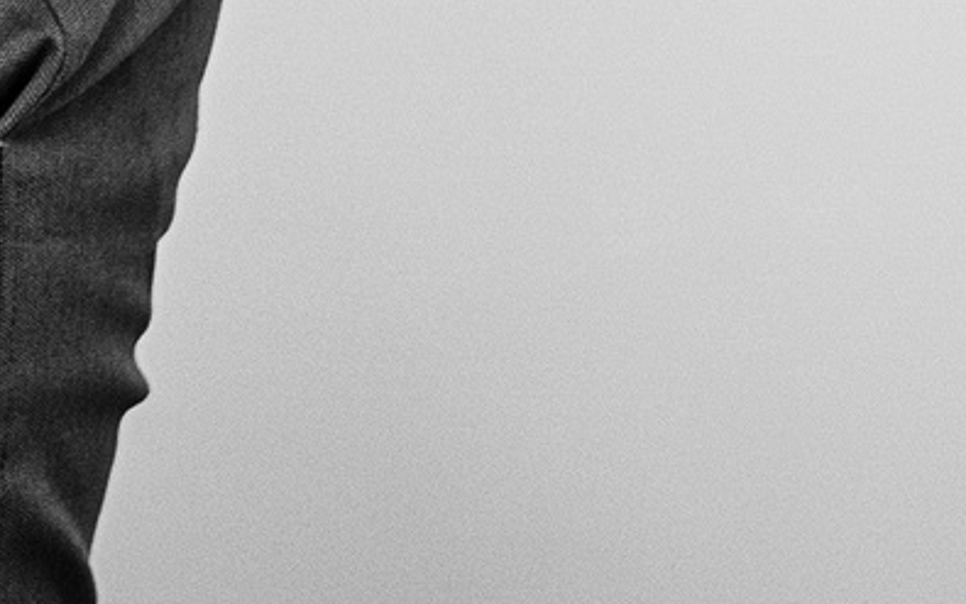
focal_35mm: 330
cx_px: -888
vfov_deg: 3.8
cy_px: -1363
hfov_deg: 6.2
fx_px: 8689
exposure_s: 1/200
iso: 500
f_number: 1.4
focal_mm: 50
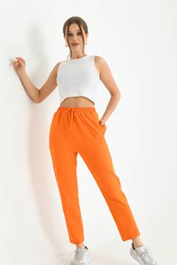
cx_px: 87
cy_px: 141
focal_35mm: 55
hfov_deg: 24.6
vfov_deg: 36.2
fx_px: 406
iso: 160
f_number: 5.6
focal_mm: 42
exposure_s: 1/125
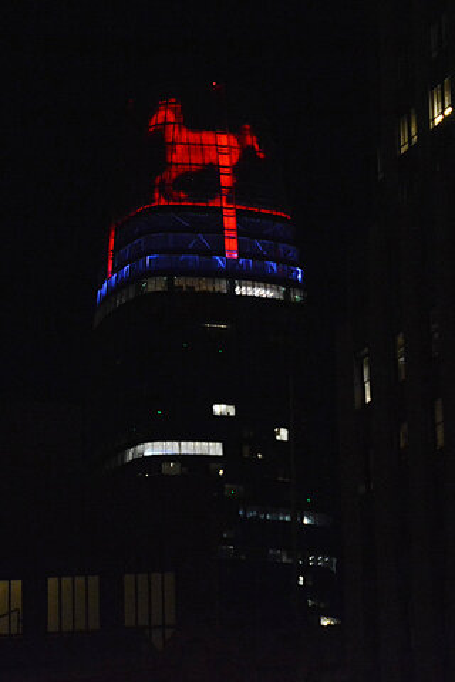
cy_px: 341
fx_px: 1990
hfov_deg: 13.0
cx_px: 228
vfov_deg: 19.5
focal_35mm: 105
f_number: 5
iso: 3200
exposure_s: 1/100
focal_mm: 70
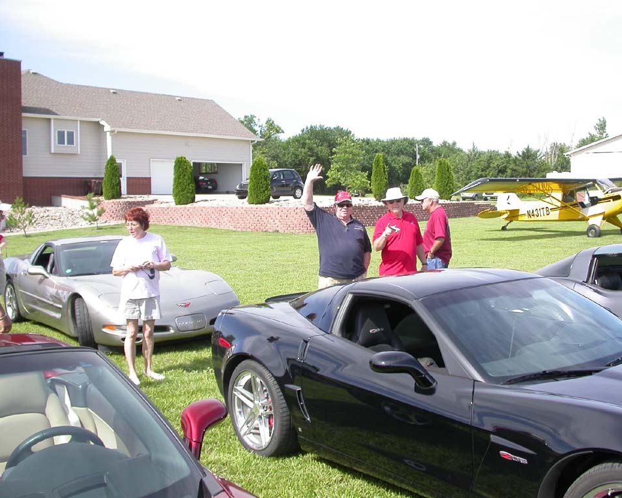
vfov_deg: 37.3
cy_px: 247
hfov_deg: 45.8
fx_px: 736
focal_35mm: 40
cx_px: 334
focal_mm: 7.85
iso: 100
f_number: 2.6
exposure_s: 1/1000
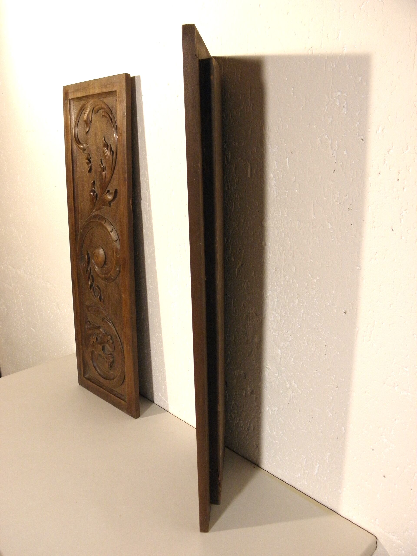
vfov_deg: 61.7
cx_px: 208
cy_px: 278
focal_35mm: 29
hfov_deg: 48.2
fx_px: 466
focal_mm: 5.2
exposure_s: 1/20
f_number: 3.5
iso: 200
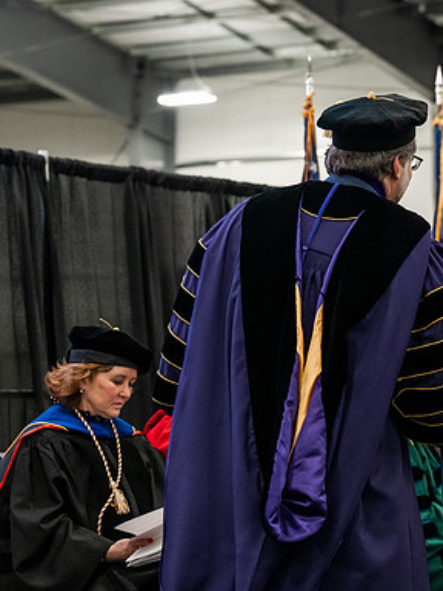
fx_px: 2133
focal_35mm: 125
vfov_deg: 15.8
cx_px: 394
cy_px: 296
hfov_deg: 11.8
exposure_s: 1/250
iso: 6400
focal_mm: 86
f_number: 5
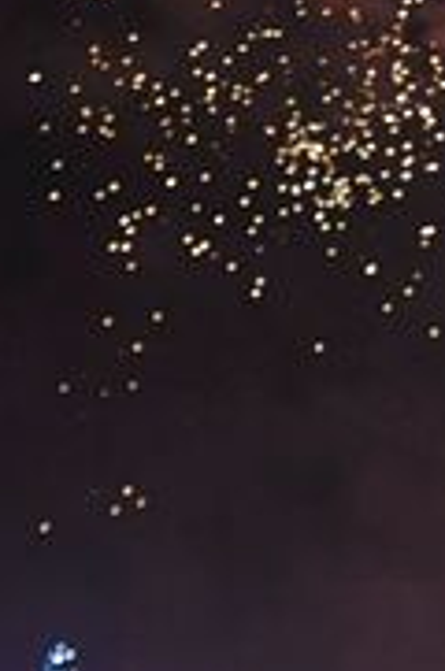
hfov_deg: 10.5
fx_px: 2364
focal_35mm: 127
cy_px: 460
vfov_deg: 16.1
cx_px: 599
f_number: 4
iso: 1600
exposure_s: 1/80
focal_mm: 18
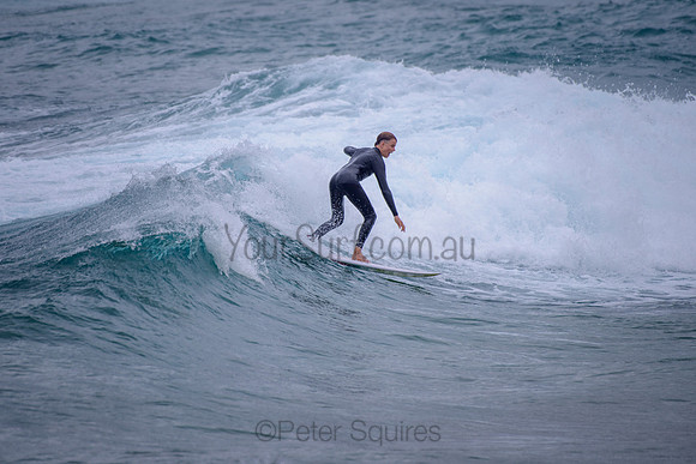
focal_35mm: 613
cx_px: 316
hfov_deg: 3.4
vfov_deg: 2.2
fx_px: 11854
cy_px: 184
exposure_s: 1/2000
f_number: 5.6
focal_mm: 500
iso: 140
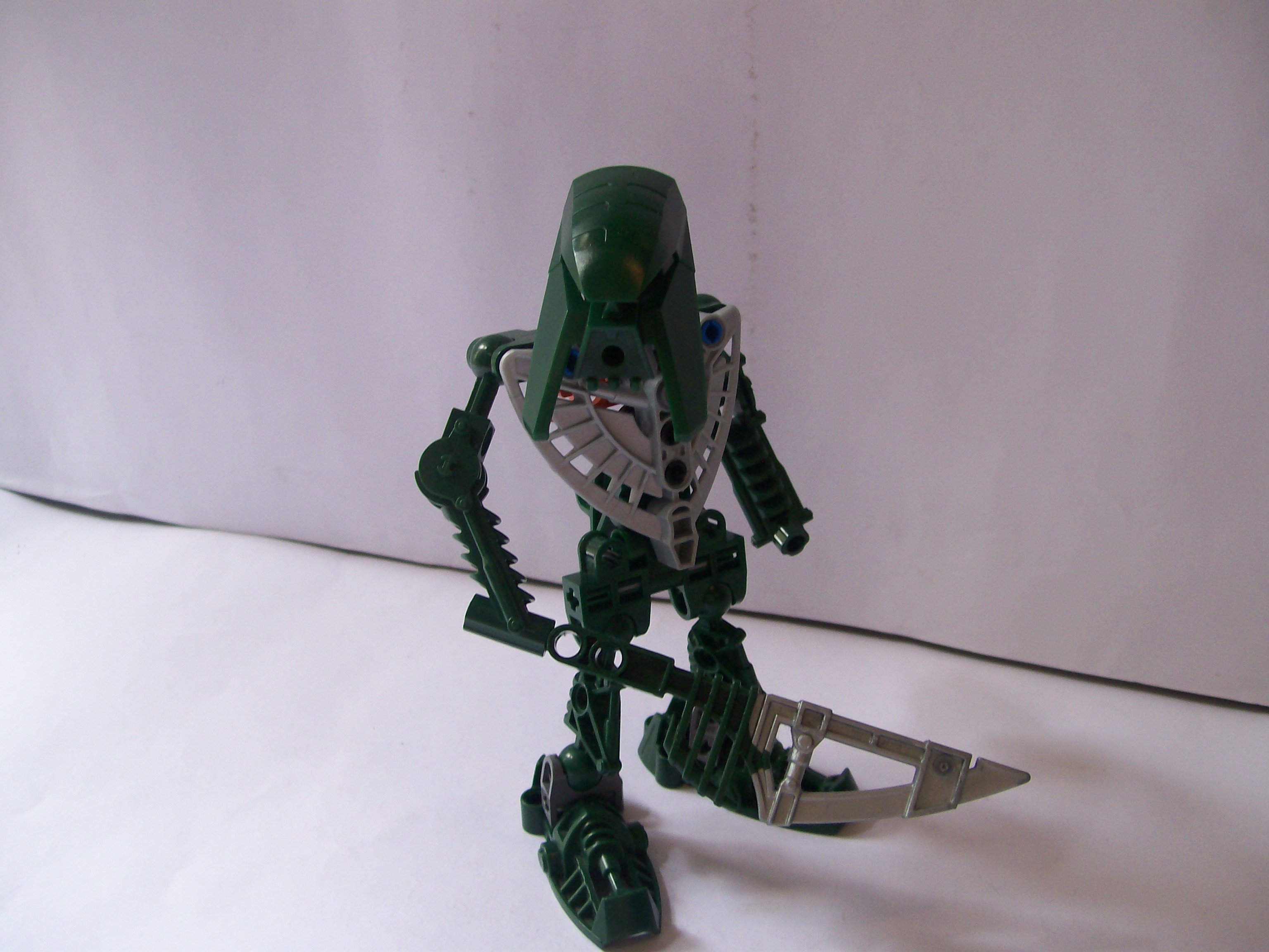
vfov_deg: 39.7
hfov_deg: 51.4
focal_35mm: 36
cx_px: 634
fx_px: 1320
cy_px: 476
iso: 80
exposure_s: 1/63.4
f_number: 2.7
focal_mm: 6
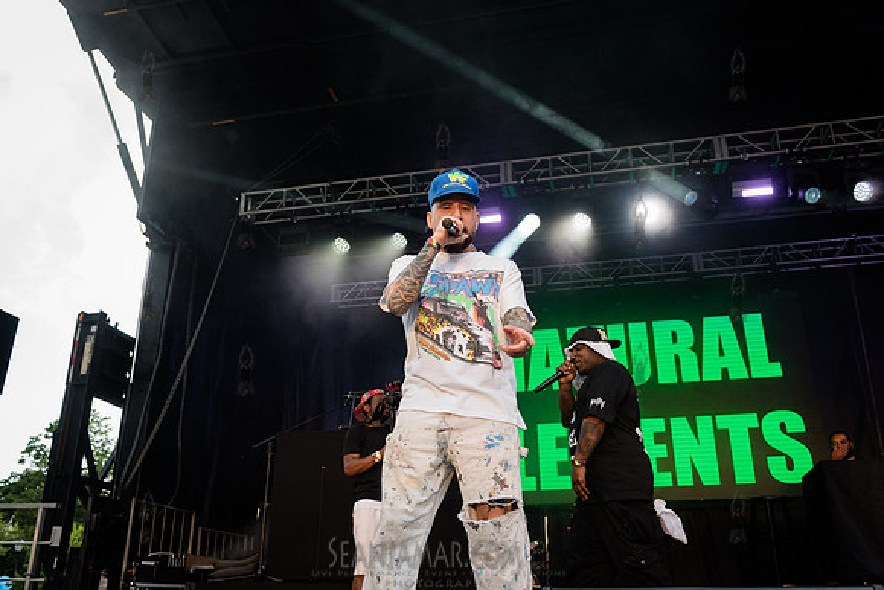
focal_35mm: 34
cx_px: 421
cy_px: 294
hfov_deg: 56.3
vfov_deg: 39.3
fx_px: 825
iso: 1000
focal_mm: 31
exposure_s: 1/800
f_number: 4.5
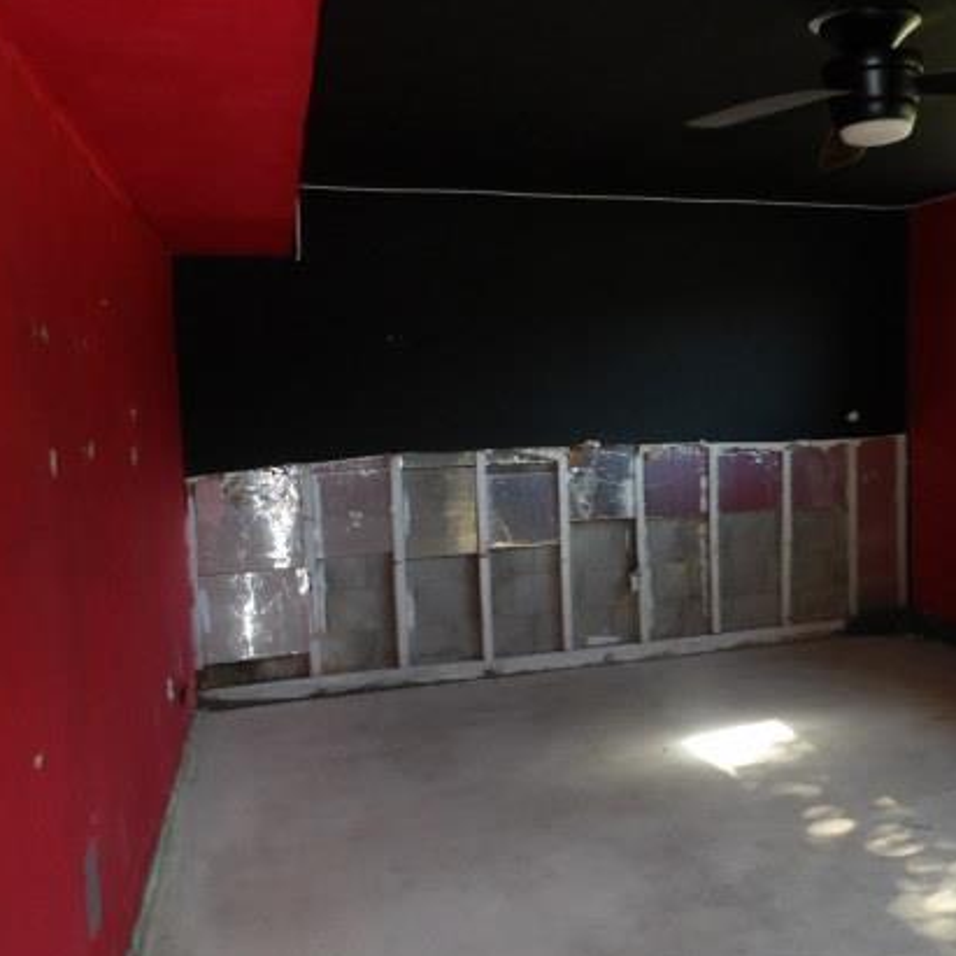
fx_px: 1031
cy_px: 502
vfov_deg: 49.7
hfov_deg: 48.8
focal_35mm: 33
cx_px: 644
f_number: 3.2
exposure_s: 1/33
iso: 200
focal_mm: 4.3
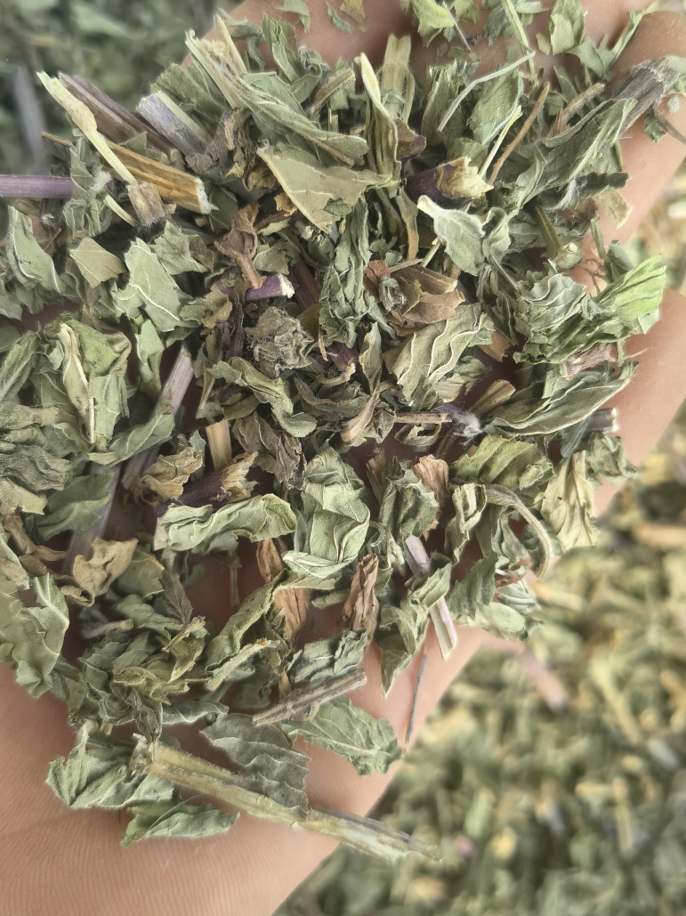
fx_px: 740
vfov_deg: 63.5
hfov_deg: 49.7
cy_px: 454
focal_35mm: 28
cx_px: 337
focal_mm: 5.54
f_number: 1.8
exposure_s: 1/890
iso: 80
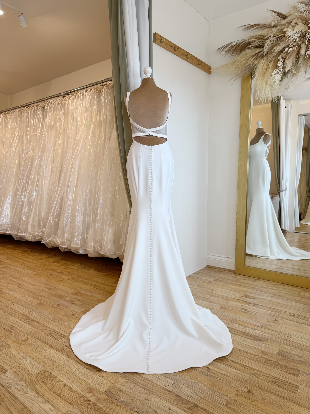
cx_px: 155
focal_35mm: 24
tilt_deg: -6.3
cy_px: 207
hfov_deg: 56.8
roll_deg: +0.1
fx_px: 287
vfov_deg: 71.6
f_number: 1.78
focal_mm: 6.76
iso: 64
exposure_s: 1/121
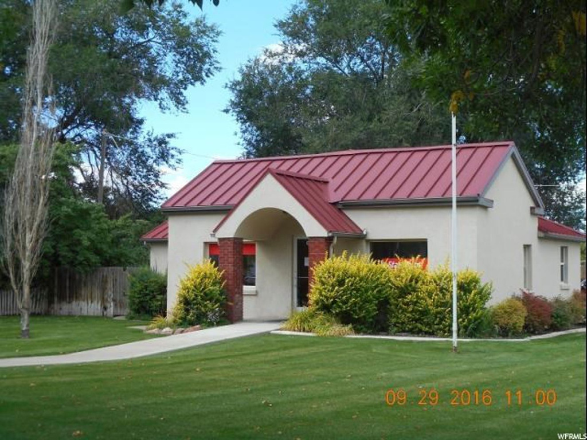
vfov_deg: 24.8
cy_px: 220
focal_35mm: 59
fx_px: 1000
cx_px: 294
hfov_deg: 32.7
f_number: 5.1
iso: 80
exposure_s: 1/160
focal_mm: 10.5
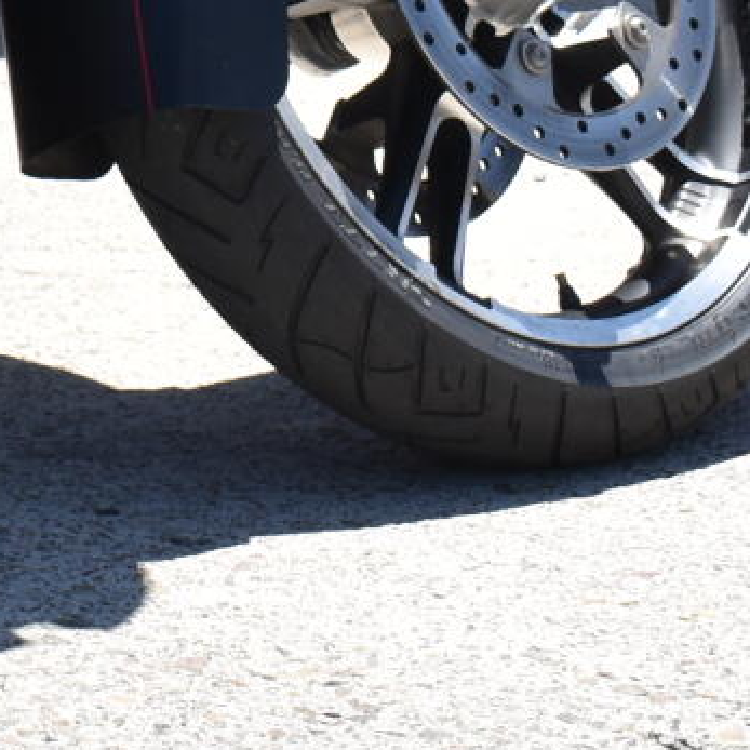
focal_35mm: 235
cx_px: -823
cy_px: -649
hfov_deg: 7.1
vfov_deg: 7.2
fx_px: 5760
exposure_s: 1/250
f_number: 8
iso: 140
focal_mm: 32
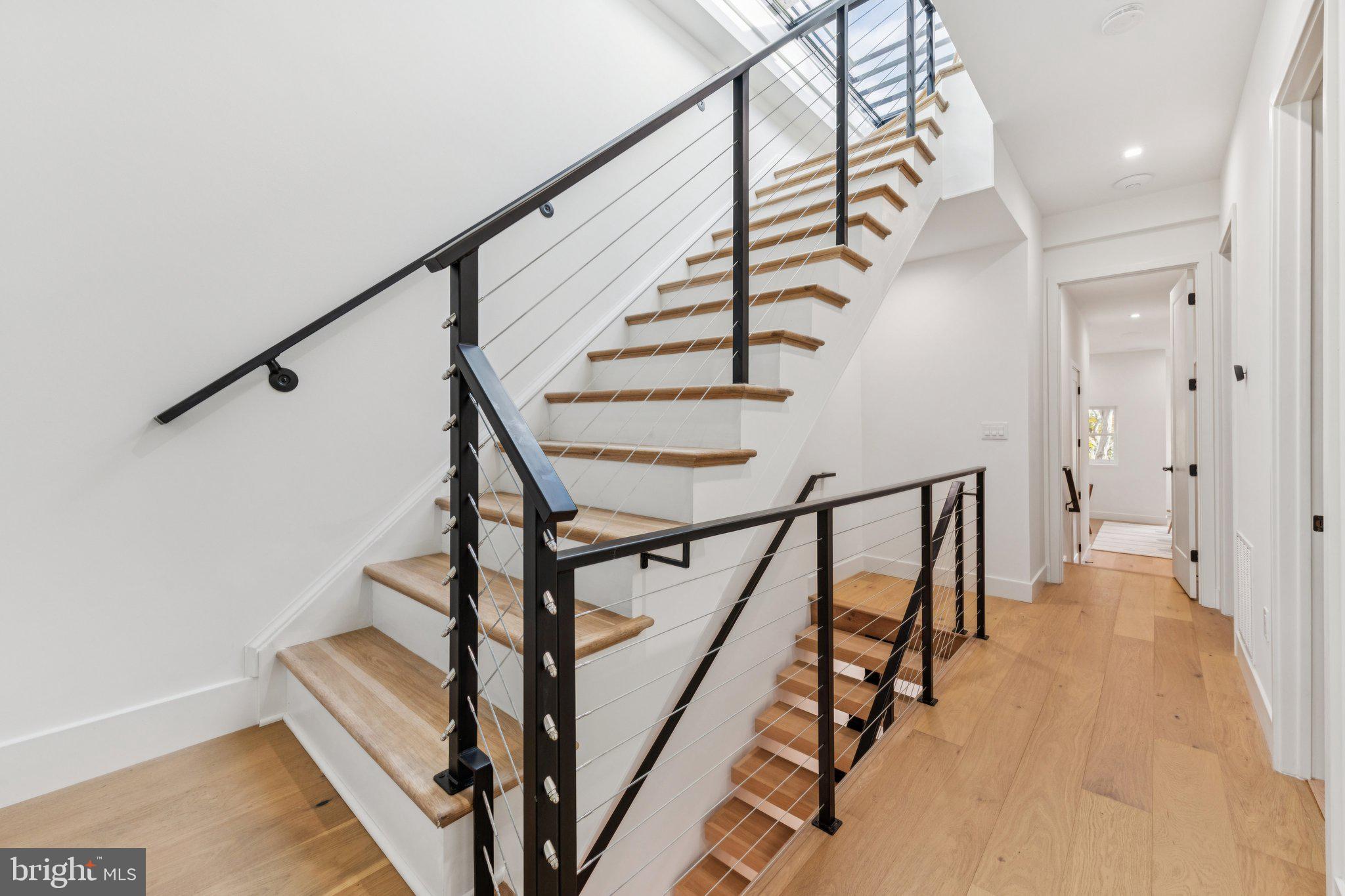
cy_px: 448
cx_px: 672
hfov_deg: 104.3
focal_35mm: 14
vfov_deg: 81.2
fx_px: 523
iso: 320
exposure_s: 1/20
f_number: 10
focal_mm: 14
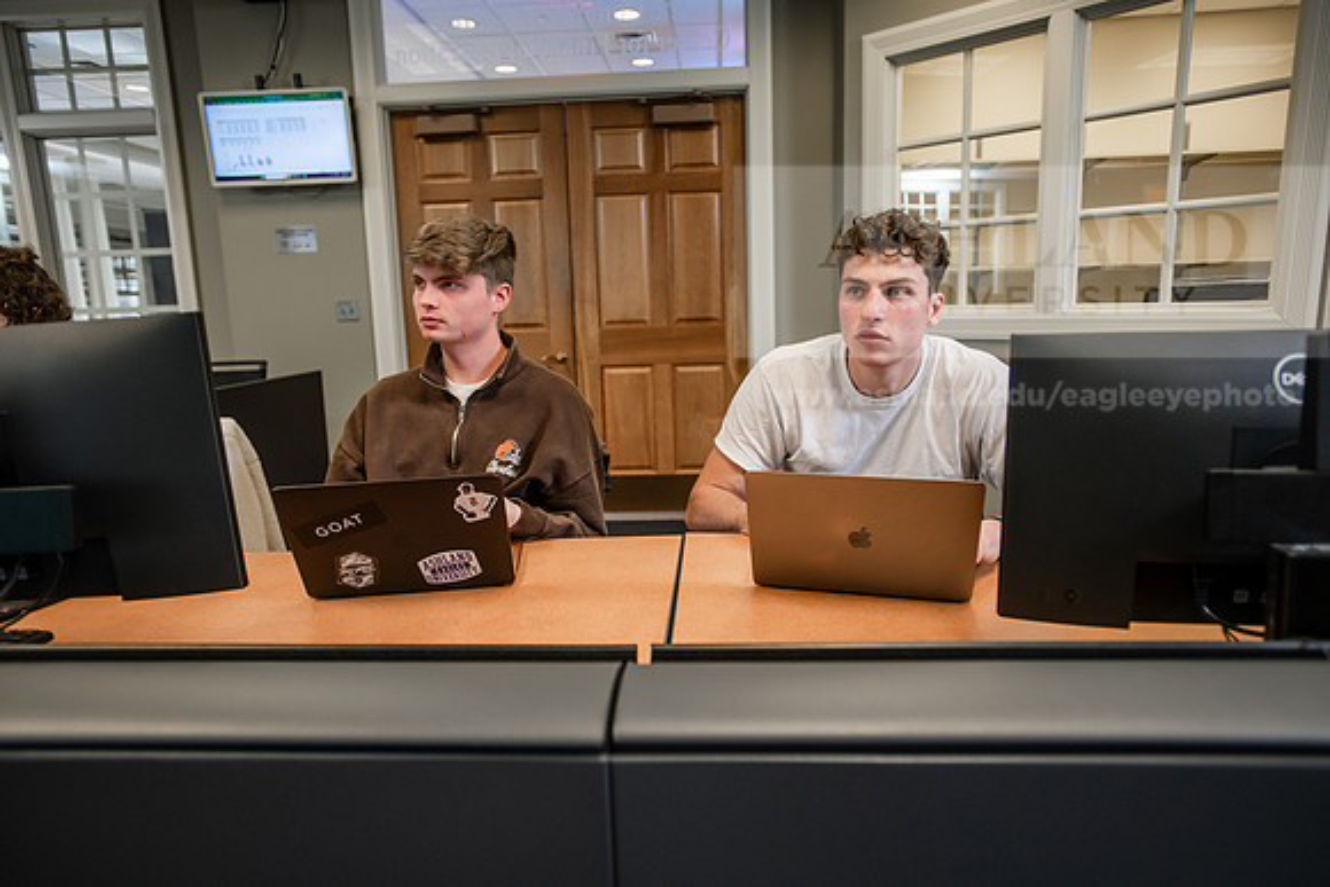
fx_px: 813
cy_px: 444
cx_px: 665
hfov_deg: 78.6
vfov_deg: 57.3
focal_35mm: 22
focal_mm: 22
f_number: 3.2
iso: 800
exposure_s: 1/200
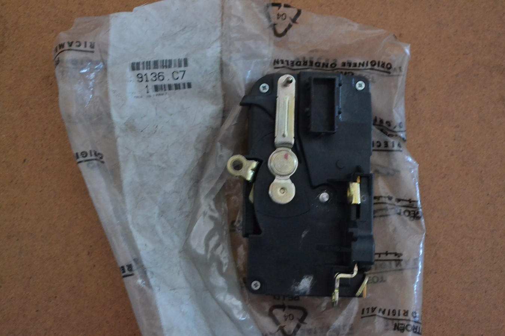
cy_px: 168
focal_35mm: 54
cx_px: 252
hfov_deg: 36.9
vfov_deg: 25.1
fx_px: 757
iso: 3200
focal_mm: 36
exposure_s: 1/15
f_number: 5
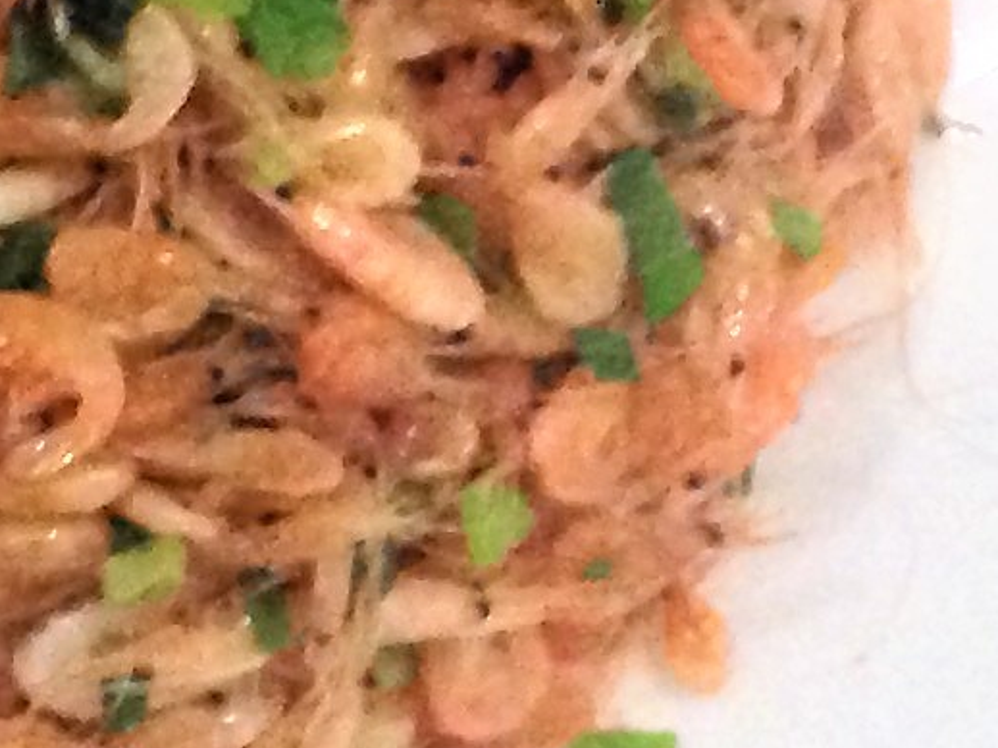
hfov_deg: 8.5
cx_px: -1545
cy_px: -810
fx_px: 5994
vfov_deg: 6.9
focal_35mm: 208
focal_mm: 4.12
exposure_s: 1/15
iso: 400
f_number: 2.4
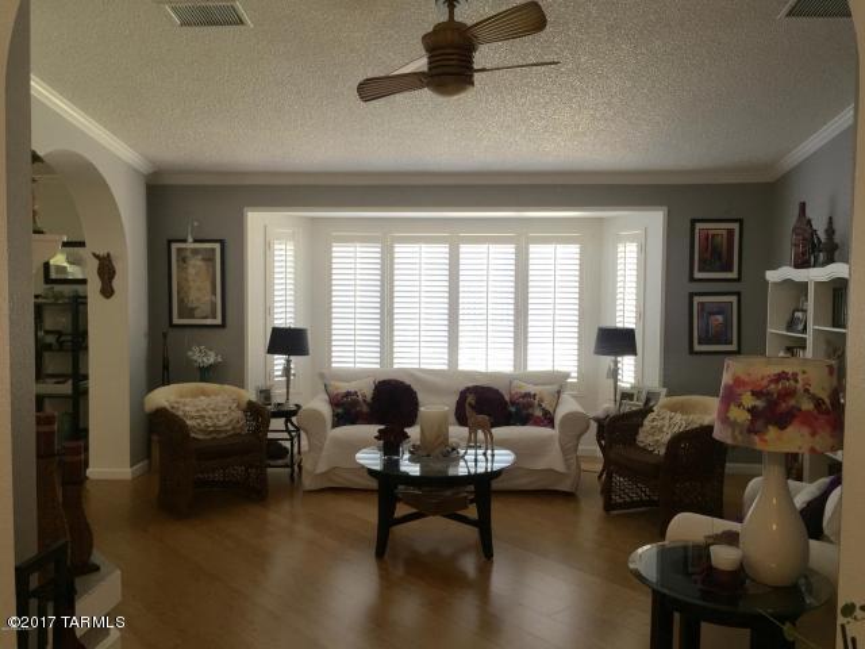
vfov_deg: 48.2
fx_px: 725
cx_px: 432
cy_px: 324
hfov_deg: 61.7
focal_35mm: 29
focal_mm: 4.15
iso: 32
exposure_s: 1/40
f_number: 2.2
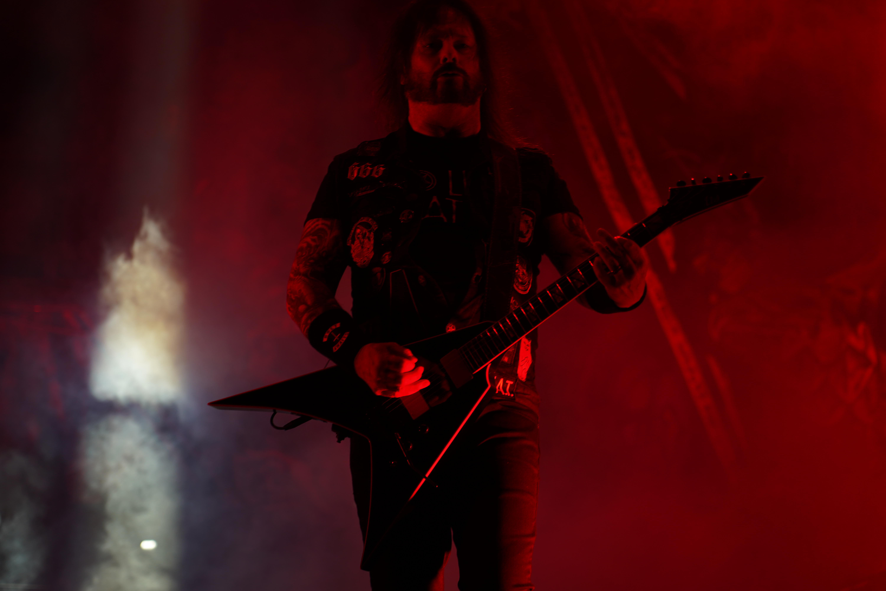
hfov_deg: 19.5
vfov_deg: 13.0
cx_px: 443
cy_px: 296
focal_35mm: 105
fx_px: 2584
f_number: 4
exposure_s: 1/125
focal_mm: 105
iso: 200
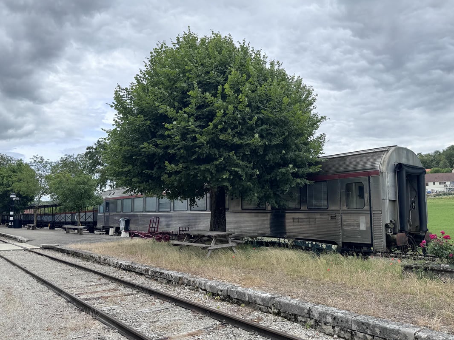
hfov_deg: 65.3
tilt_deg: +7.6
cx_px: 215
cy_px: 173
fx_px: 354
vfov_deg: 51.3
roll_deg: +0.3
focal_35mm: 27
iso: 80
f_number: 1.78
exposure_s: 1/1767
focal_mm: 6.76
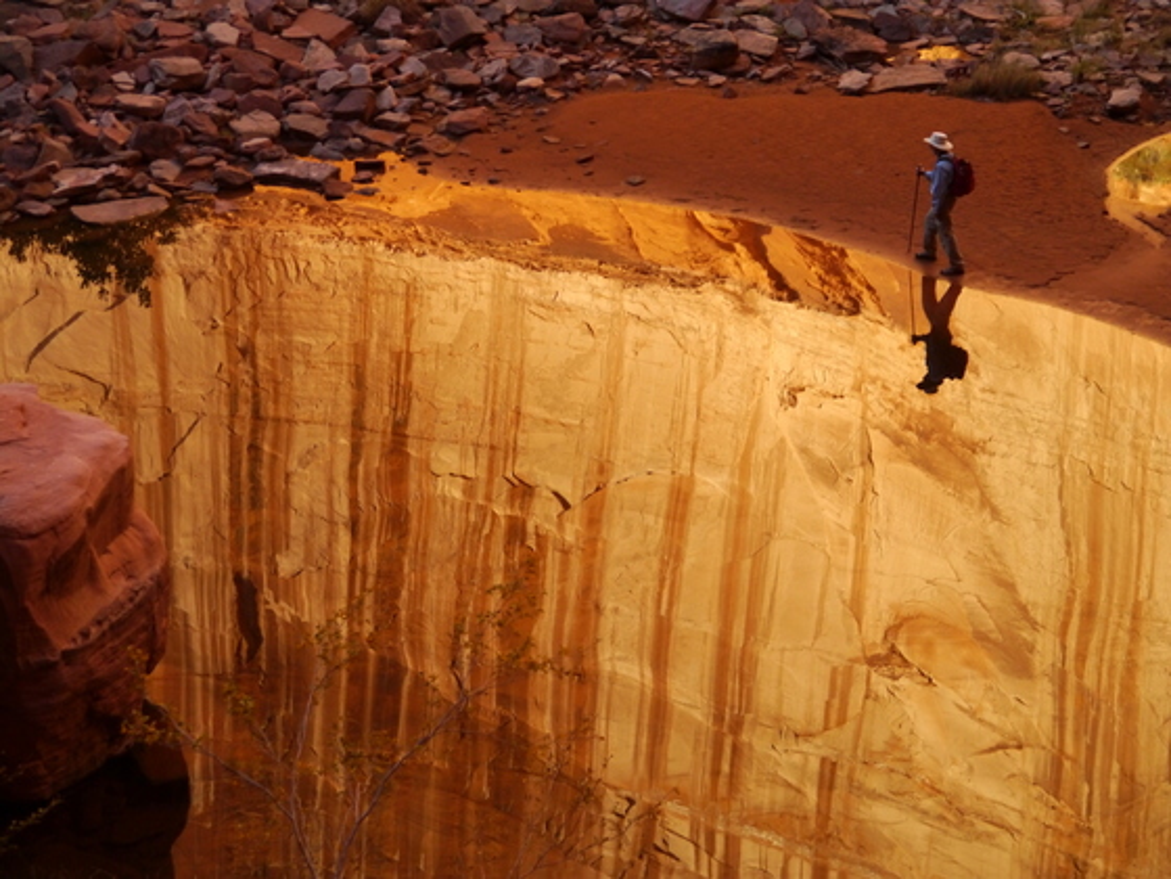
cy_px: 440
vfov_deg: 17.6
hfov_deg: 23.3
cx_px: 586
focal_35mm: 84
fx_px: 2842
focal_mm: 42
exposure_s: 1/80
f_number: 5.6
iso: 800
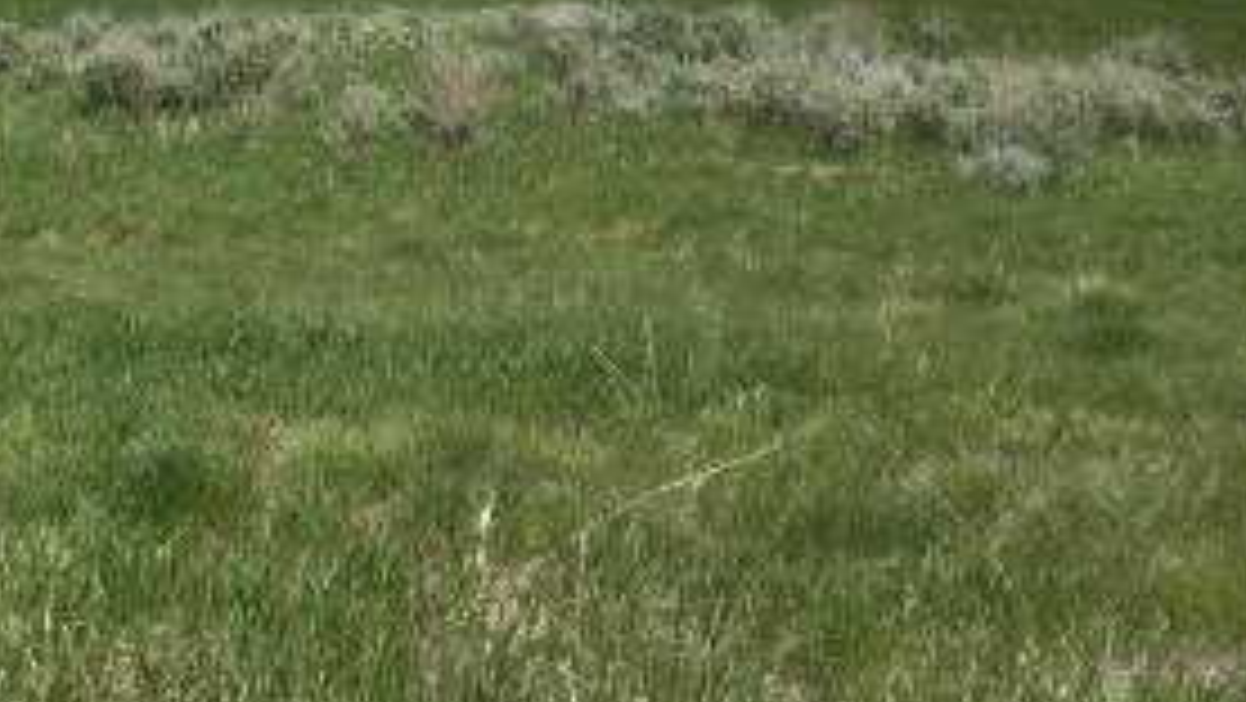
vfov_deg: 14.9
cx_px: 157
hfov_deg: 26.4
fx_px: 2578
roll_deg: -1.2
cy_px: -162
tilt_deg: -12.2
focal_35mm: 78
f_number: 2.4
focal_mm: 3.3
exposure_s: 1/1538
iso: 25
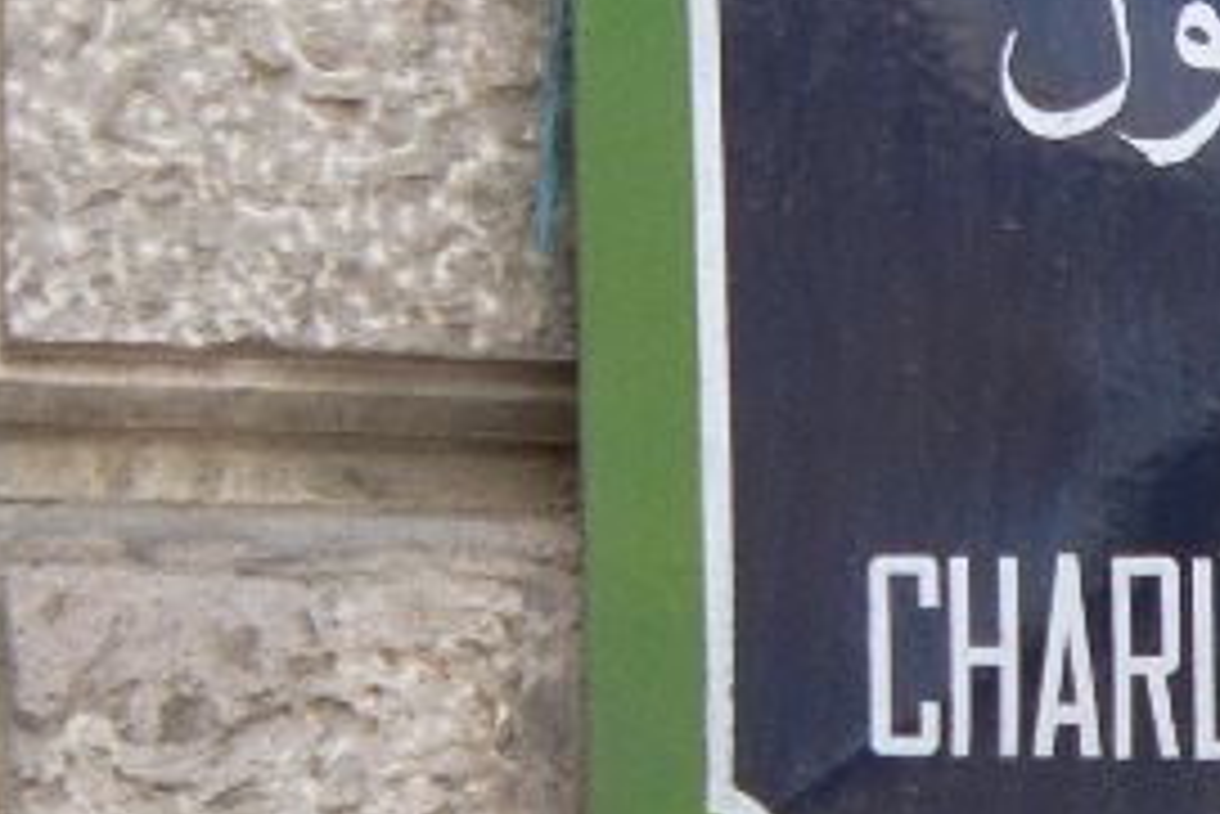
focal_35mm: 816
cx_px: 1531
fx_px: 27667
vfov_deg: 1.7
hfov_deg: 2.5
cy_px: 522
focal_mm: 44.3
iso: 80
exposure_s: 1/160
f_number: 4
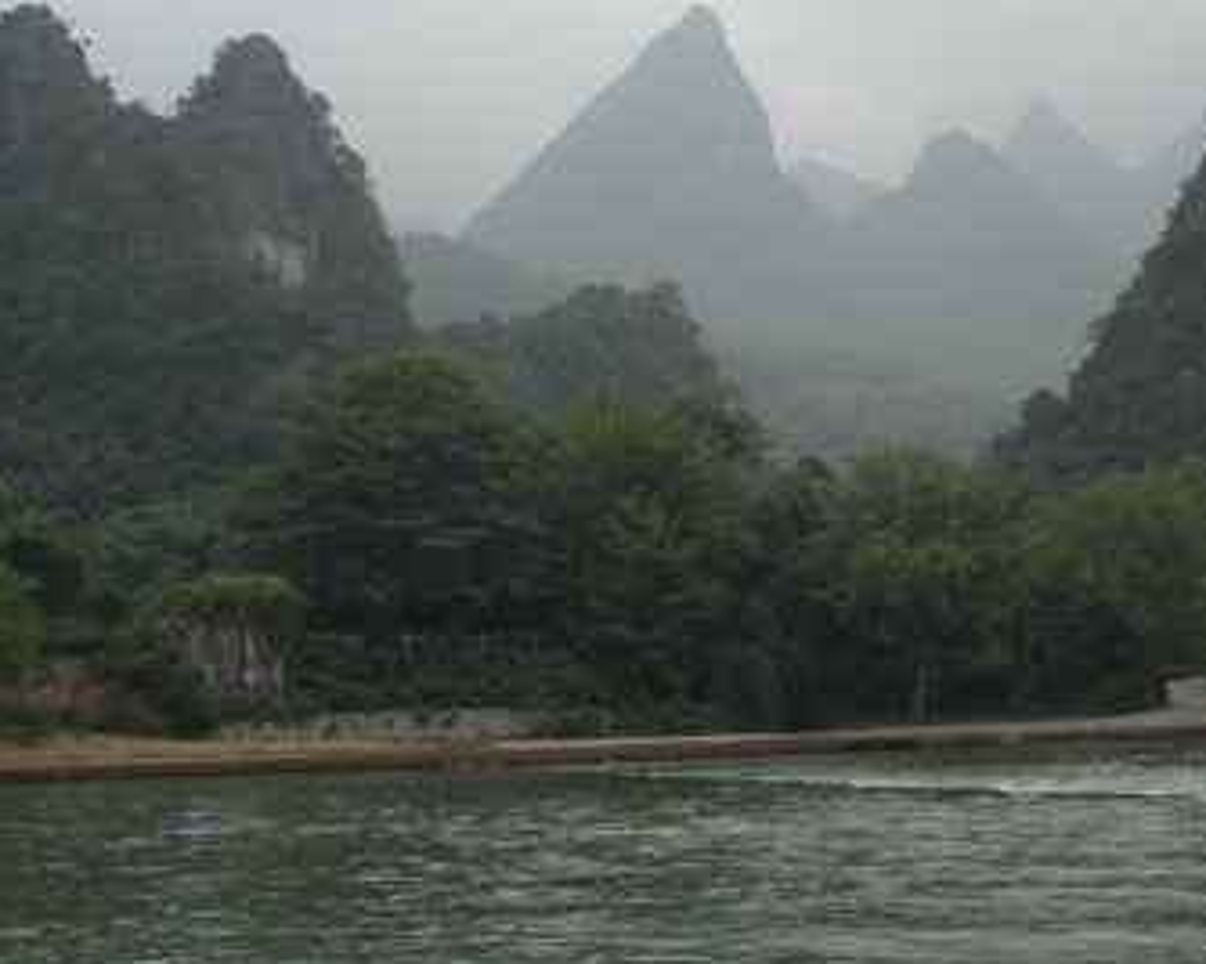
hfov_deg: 26.6
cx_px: 798
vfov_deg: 21.5
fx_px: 2533
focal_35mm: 71
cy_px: 318
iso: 100
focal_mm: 7.8
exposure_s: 1/350
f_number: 8
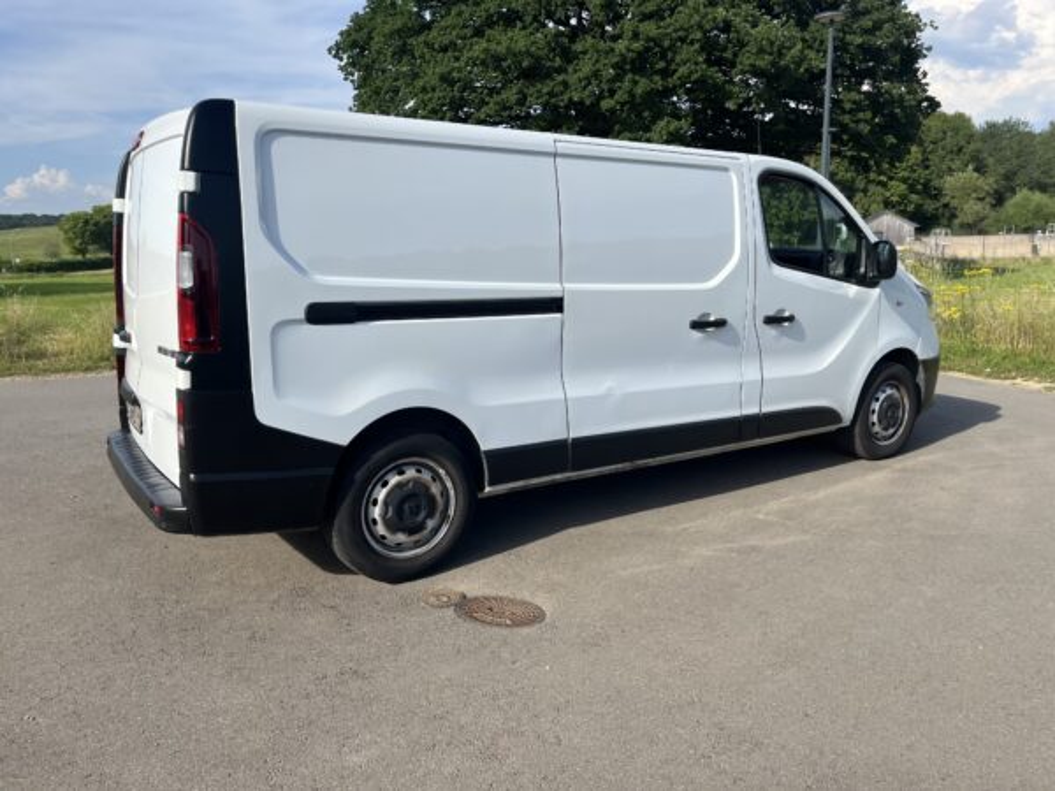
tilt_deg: -12.2
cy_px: 396
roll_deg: +1.2
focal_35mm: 26
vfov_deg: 53.1
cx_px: 528
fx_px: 792
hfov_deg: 67.3
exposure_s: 1/3049
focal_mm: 5.1
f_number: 1.6
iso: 50
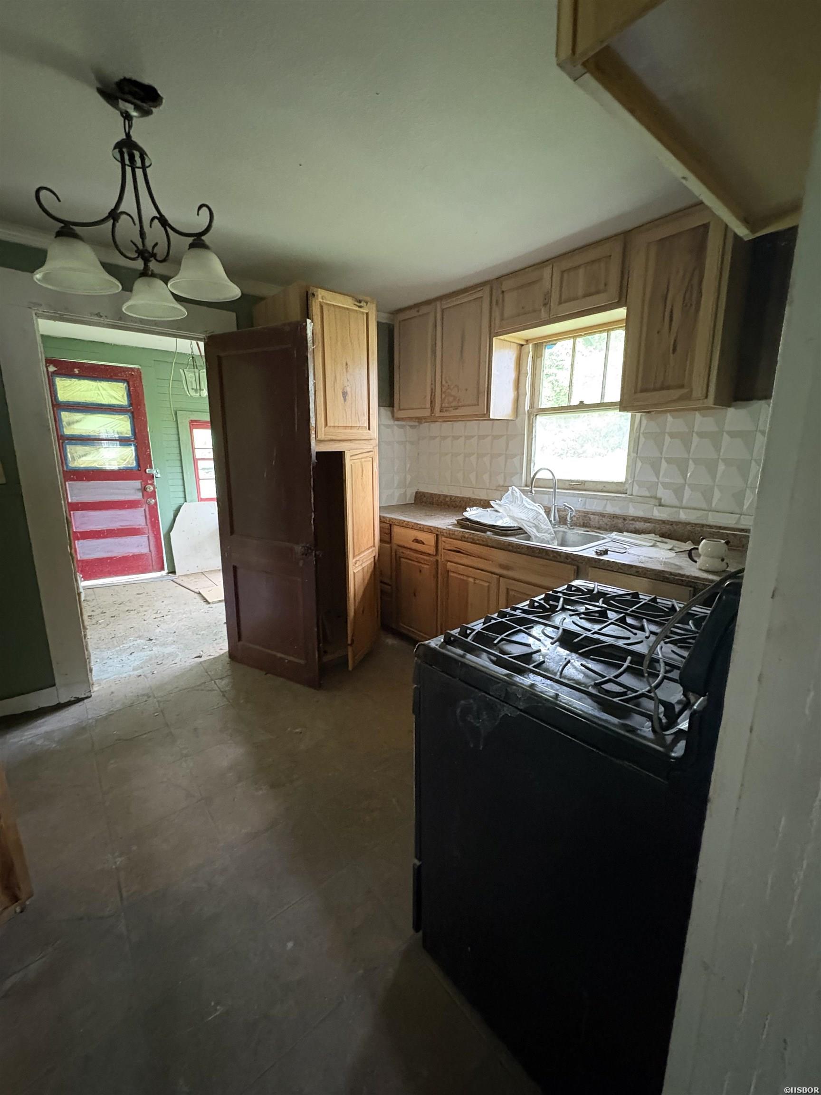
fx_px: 443
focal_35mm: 14
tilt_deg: -12.3
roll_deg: +0.9
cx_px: 410
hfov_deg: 85.7
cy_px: 548
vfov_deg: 102.1
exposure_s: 1/37
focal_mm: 2.22
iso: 1000
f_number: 2.2
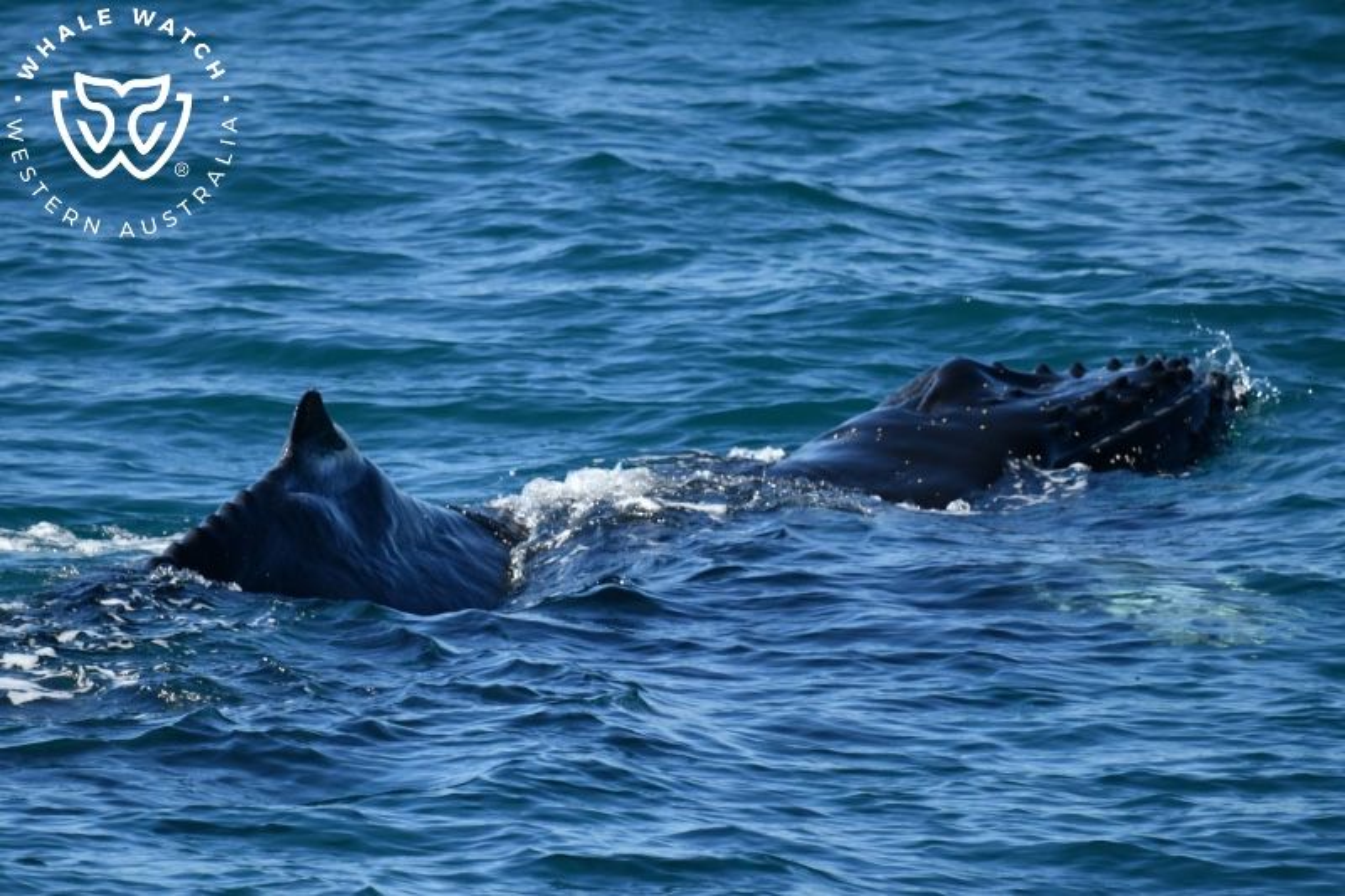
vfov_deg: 2.3
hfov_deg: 3.4
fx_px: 22411
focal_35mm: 600
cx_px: 672
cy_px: 448
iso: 1800
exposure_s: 1/8000
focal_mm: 600
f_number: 6.3
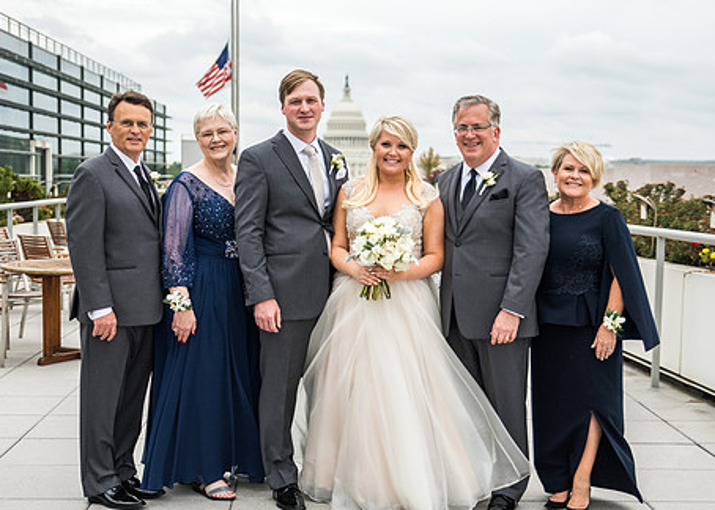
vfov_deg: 22.9
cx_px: 339
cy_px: 267
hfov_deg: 31.7
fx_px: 1259
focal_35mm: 62
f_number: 2.8
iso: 400
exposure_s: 1/4000
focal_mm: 44
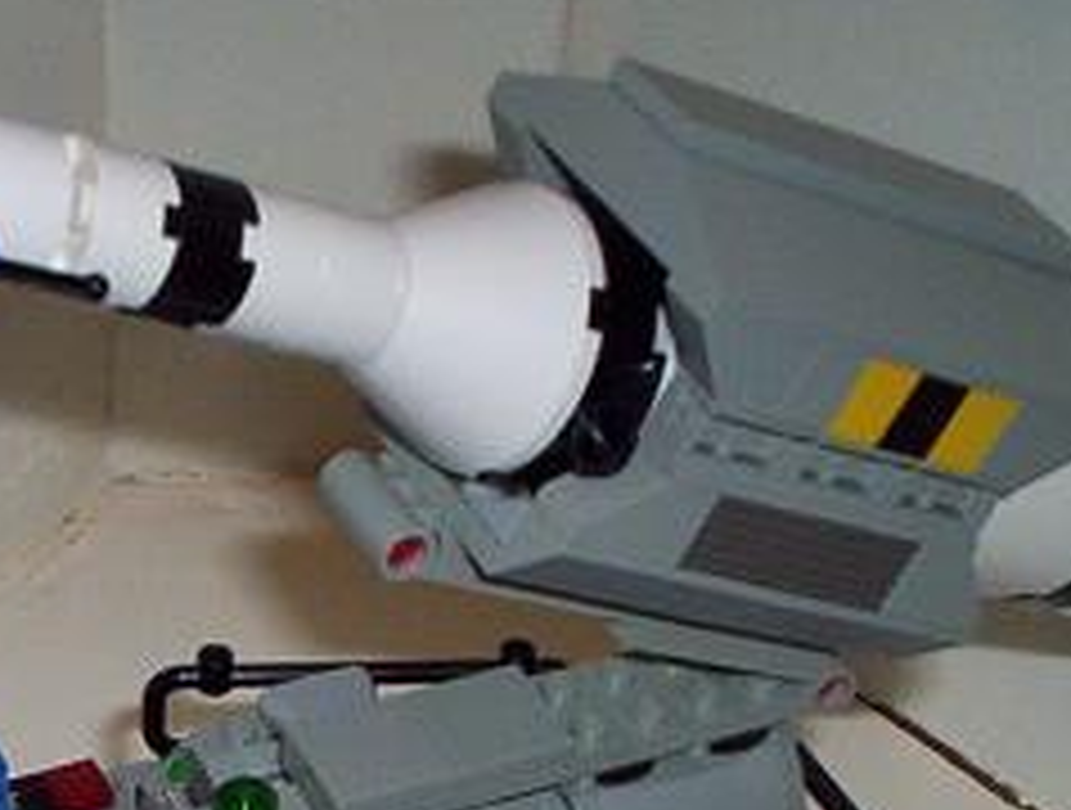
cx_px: 128
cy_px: 952
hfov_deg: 19.4
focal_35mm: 99
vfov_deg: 14.6
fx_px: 3072
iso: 140
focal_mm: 4.99
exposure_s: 1/60
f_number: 4.5
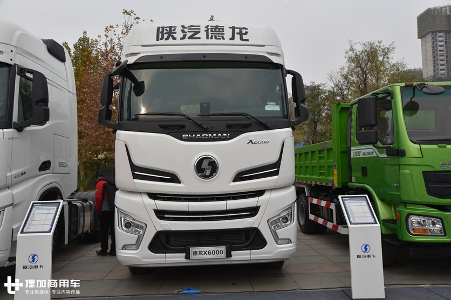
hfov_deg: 60.3
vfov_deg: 42.3
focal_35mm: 31
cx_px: 226
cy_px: 150
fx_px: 388
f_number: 8
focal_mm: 31
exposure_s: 1/250
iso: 220
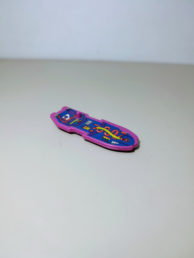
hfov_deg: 59.0
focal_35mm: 23
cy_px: 129
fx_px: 171
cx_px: 97
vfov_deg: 73.8
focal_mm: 6.11
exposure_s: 1/50
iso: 650
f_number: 1.65
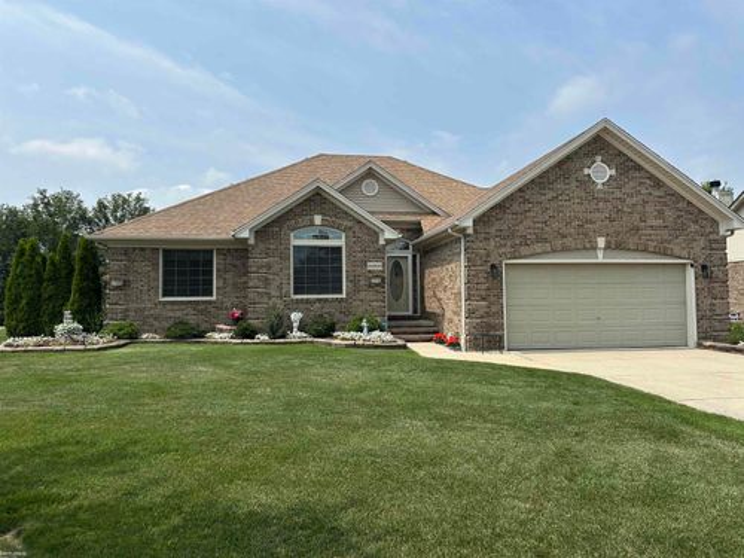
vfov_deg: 56.8
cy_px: 279
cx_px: 372
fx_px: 516
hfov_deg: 71.6
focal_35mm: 24
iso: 80
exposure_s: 1/5000
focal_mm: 6.86
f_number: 1.78
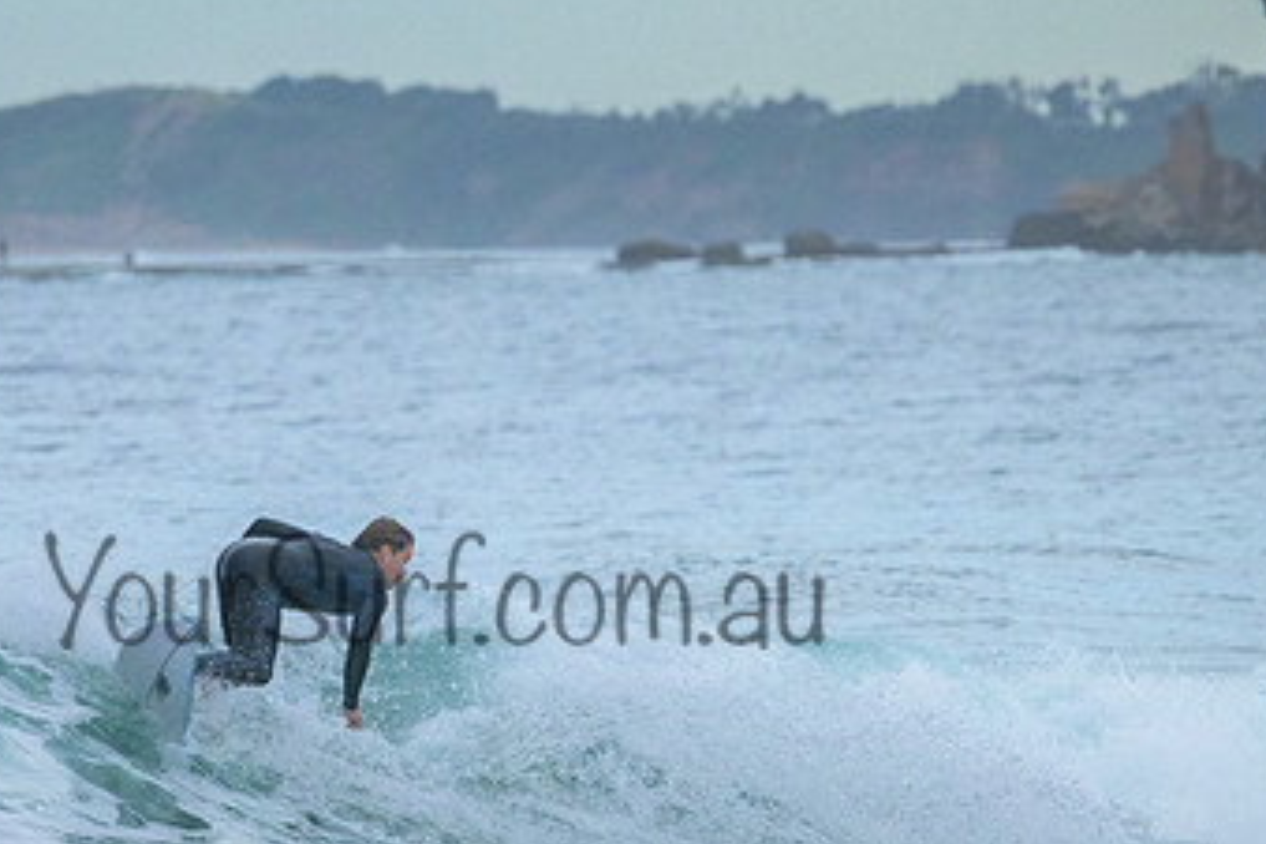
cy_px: 558
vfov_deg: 1.5
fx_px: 33054
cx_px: 429
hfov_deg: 2.2
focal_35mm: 940
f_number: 11
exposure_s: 1/1250
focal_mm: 550
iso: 4000
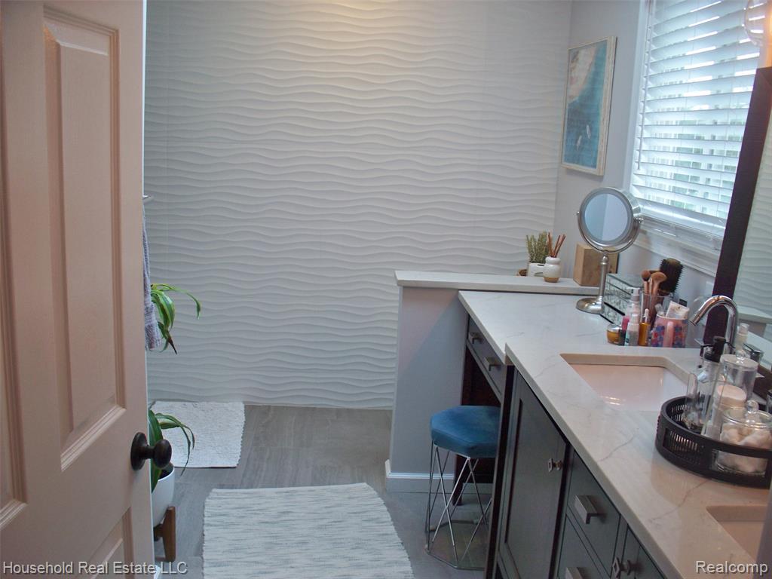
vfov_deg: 40.7
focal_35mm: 35
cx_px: 386
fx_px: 781
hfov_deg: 52.6
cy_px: 290
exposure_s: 1/80
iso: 125
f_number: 2.8
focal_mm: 7.54
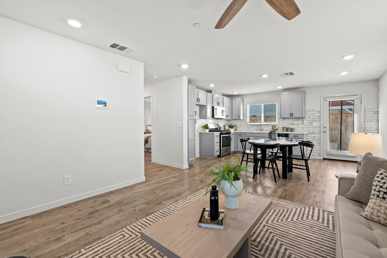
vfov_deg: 73.8
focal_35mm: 16
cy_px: 129
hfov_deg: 96.7
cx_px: 194
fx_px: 172
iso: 400
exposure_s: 1/4
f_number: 9
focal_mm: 16
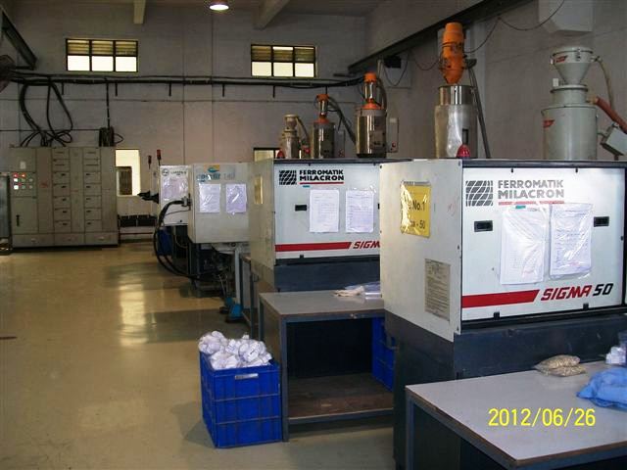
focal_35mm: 36
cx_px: 314
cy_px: 235
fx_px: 652
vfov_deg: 39.7
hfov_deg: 51.4
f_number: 2.7
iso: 80
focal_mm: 6
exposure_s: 1/30
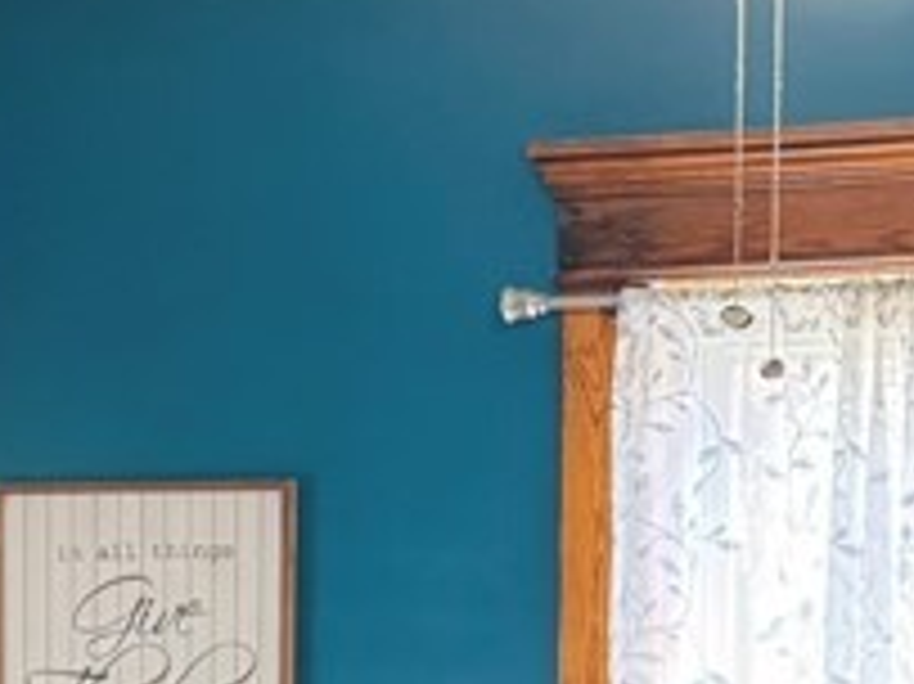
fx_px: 3193
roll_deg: -1.0
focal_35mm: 121
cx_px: 590
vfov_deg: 12.0
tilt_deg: -1.3
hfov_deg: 16.3
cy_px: 832
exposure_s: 1/40
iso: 640
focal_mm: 6.76
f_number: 1.78
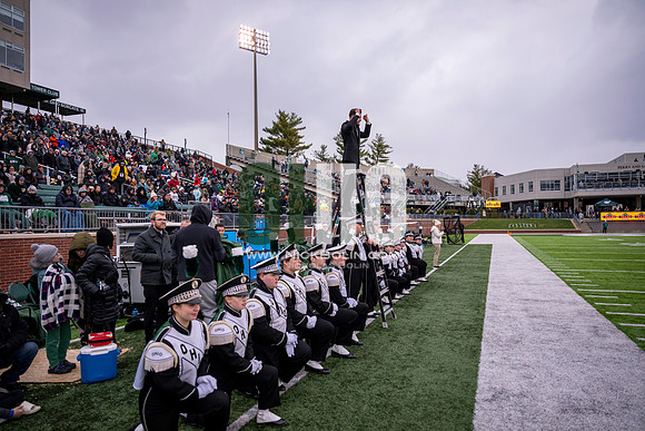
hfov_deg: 73.7
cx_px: 322
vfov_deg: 53.2
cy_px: 216
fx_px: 430
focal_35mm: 24
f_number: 2.8
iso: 100
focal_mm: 24
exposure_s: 1/500
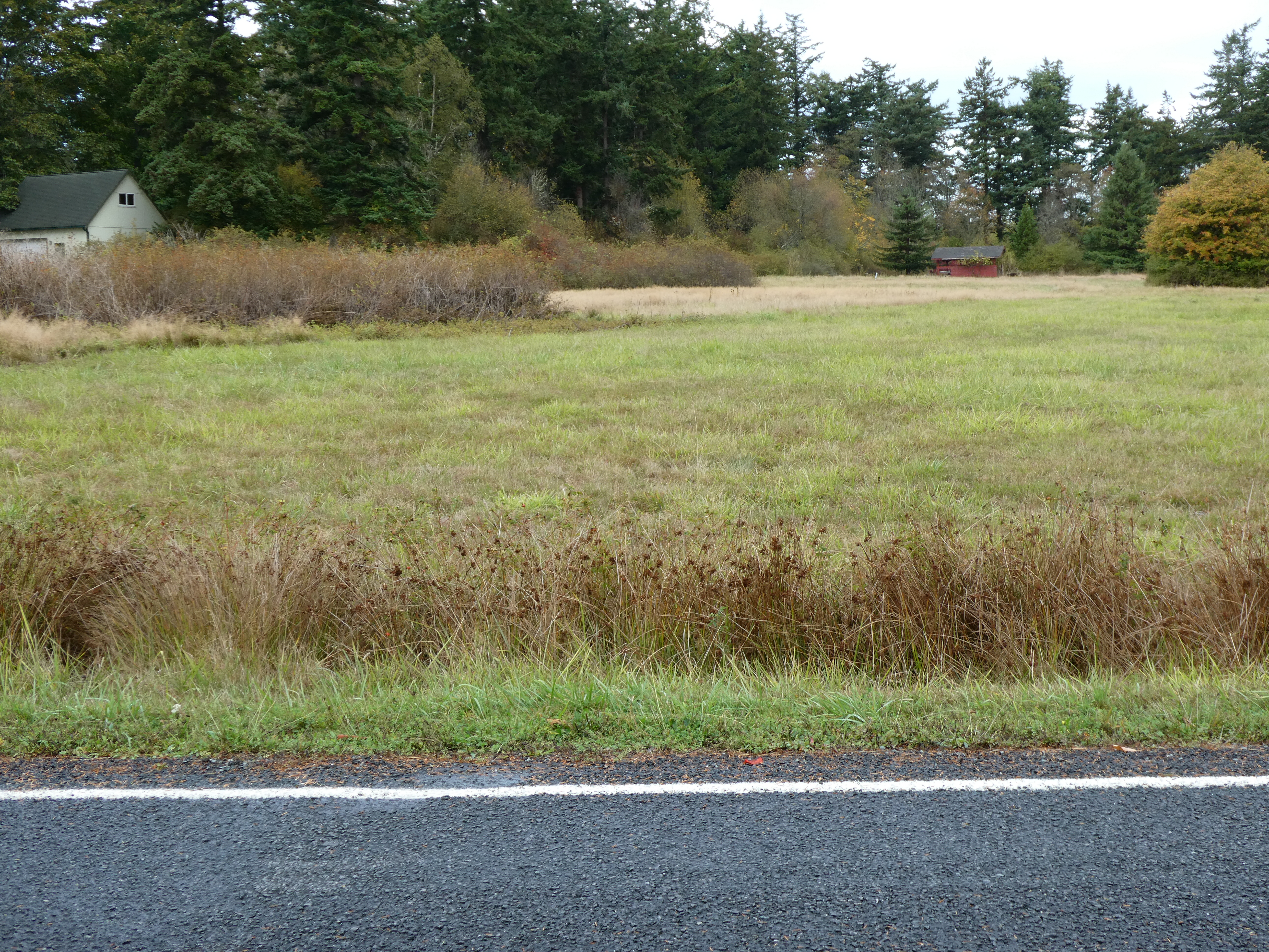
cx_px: 634
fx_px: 1833
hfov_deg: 38.2
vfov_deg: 29.1
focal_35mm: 50
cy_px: 476
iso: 80
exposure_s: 1/160
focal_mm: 9
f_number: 4.1
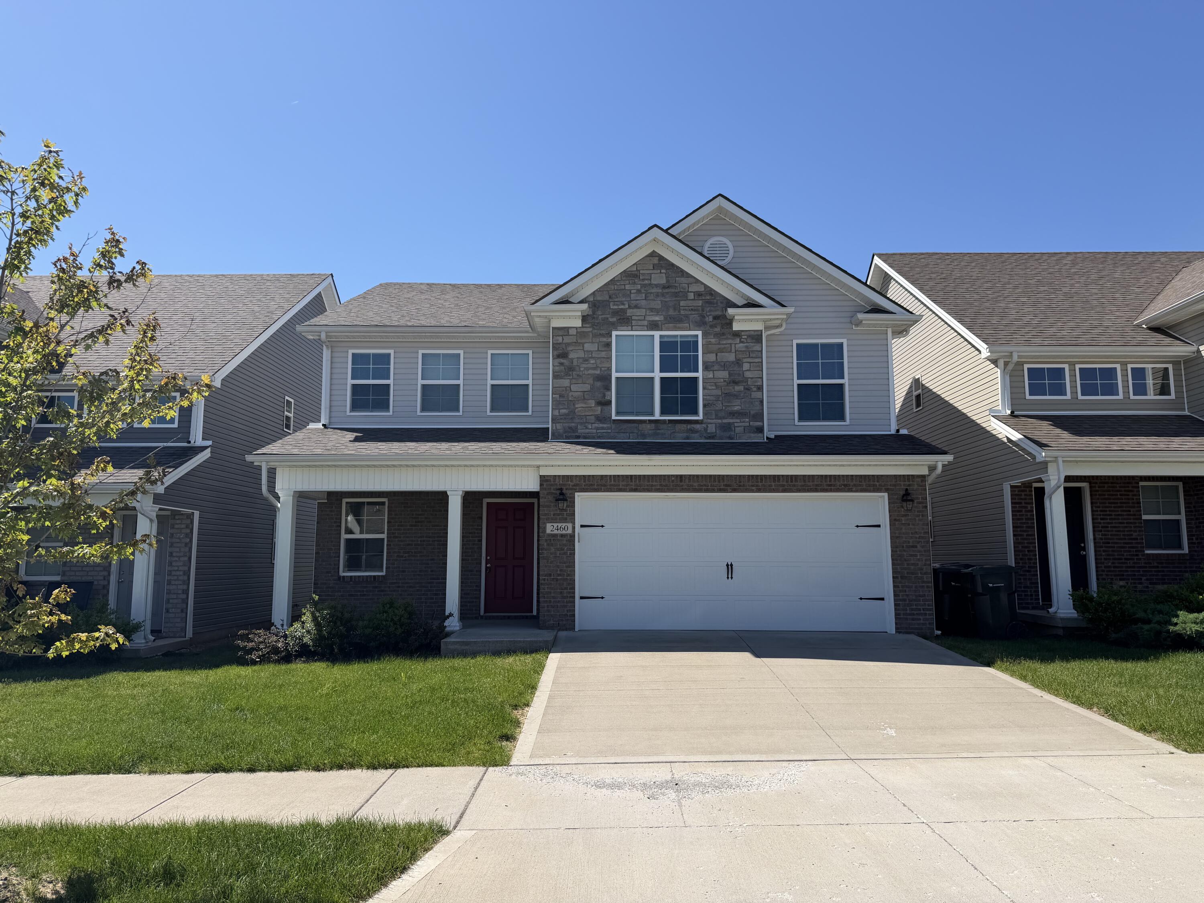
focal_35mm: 24
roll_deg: +1.2
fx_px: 835
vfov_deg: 56.8
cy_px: 452
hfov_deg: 71.6
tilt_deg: +6.8
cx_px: 602
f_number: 1.78
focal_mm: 6.76
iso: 80
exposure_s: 1/4975
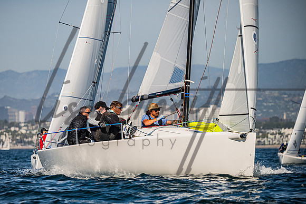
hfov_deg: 7.1
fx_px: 2457
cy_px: 122
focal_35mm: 289
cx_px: 123
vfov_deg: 4.8
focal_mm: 240
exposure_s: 1/3200
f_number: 5.6
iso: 320
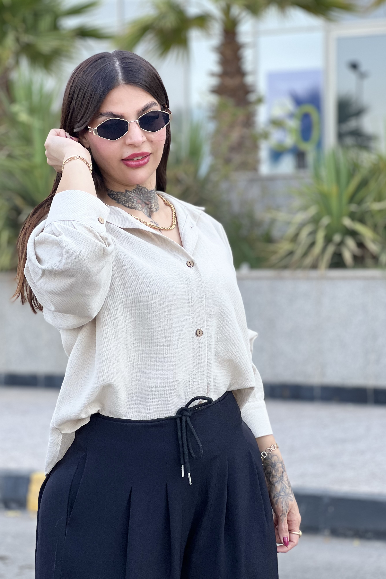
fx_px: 1302
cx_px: 177
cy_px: 291
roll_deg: +0.5
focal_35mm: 81
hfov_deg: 16.9
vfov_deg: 25.1
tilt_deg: -0.5
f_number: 2.8
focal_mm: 9
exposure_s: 1/121
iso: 32
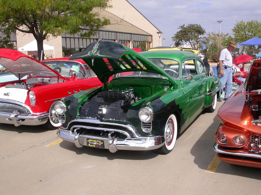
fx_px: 287
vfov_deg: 37.7
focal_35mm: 38
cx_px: 130
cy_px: 98
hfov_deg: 49.0
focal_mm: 7.85
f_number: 7.5
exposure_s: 1/362
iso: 100
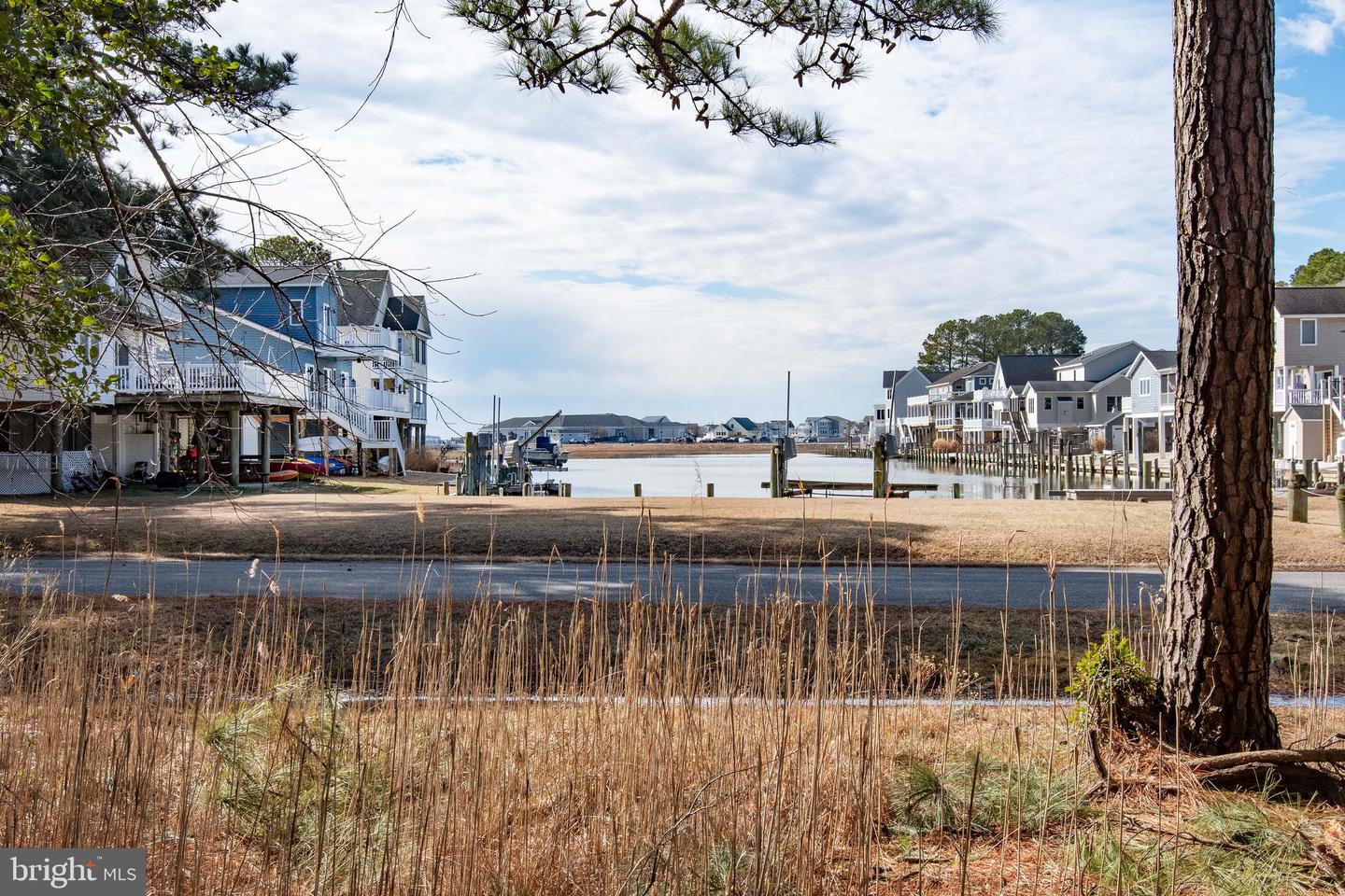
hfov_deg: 46.4
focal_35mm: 42
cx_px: 672
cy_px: 448
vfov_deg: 31.9
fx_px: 1569
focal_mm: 28
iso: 400
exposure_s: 1/250
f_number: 20
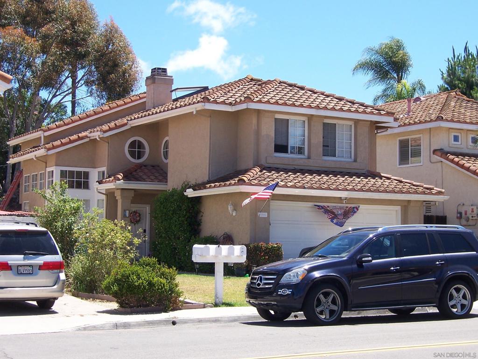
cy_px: 180
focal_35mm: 73
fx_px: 1008
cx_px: 239
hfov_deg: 26.7
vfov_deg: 20.2
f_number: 4.8
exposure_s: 1/250
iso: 80
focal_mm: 12.1
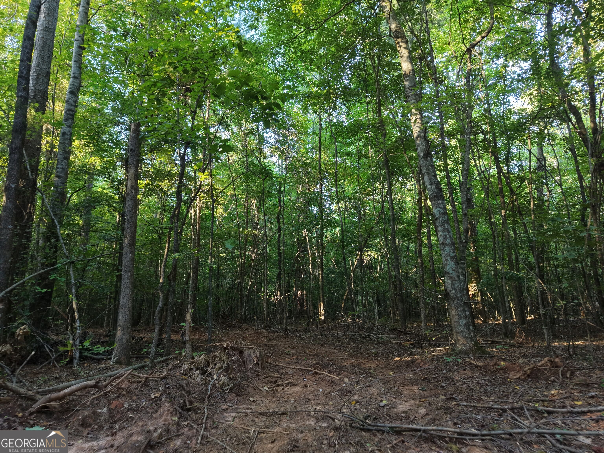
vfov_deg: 56.8
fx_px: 419
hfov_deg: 71.6
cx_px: 302
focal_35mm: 24
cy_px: 226
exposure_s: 1/90
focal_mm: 8.67
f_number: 1.8
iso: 400
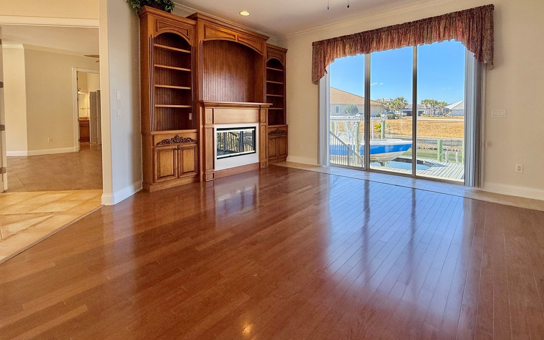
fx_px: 252
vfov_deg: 66.6
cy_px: 120
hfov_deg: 93.9
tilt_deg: -0.9
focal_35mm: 17
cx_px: 306
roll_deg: -0.1
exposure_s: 1/445
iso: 64
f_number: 2.2
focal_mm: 2.22
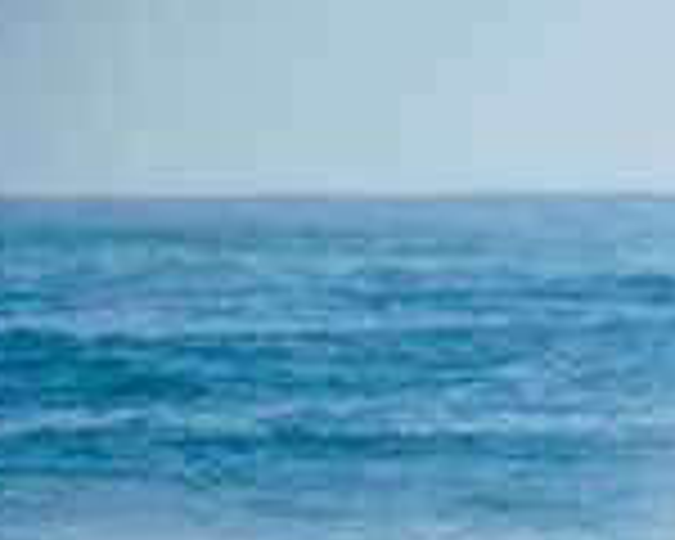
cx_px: 1274
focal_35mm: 1814
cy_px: 785
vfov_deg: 0.9
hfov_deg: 1.1
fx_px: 36239
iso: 360
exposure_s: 1/1600
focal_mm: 500
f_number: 5.6
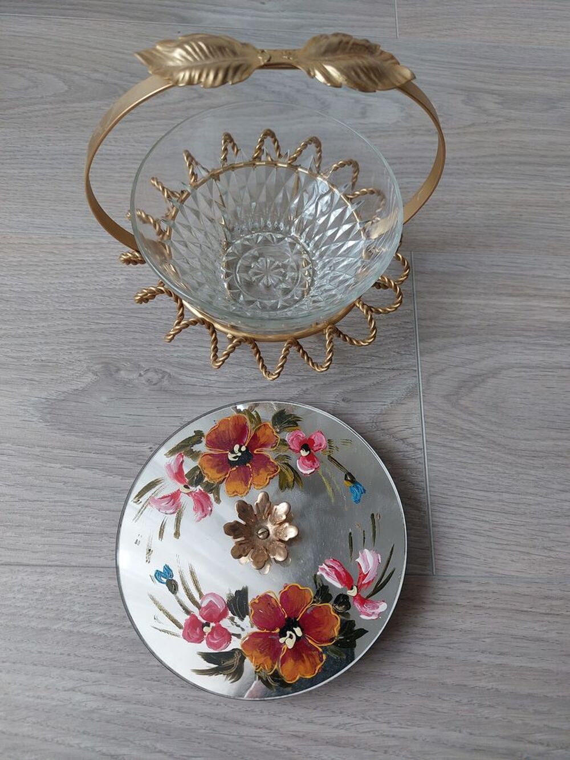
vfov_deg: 71.6
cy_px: 380
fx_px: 527
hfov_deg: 56.8
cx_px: 285
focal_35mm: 24
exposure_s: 1/50
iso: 250
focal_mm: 5.23
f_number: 1.8
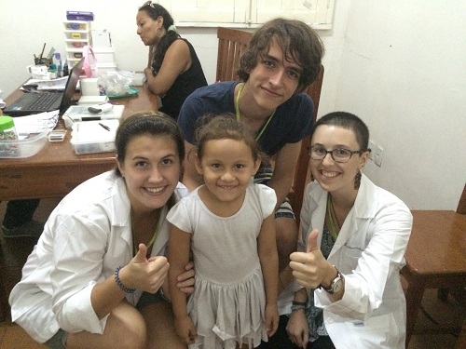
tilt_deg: -25.6
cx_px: 233
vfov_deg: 48.2
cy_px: 174
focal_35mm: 29
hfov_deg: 61.7
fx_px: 390
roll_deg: -2.6
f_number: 2.2
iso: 800
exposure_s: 1/15
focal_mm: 4.15
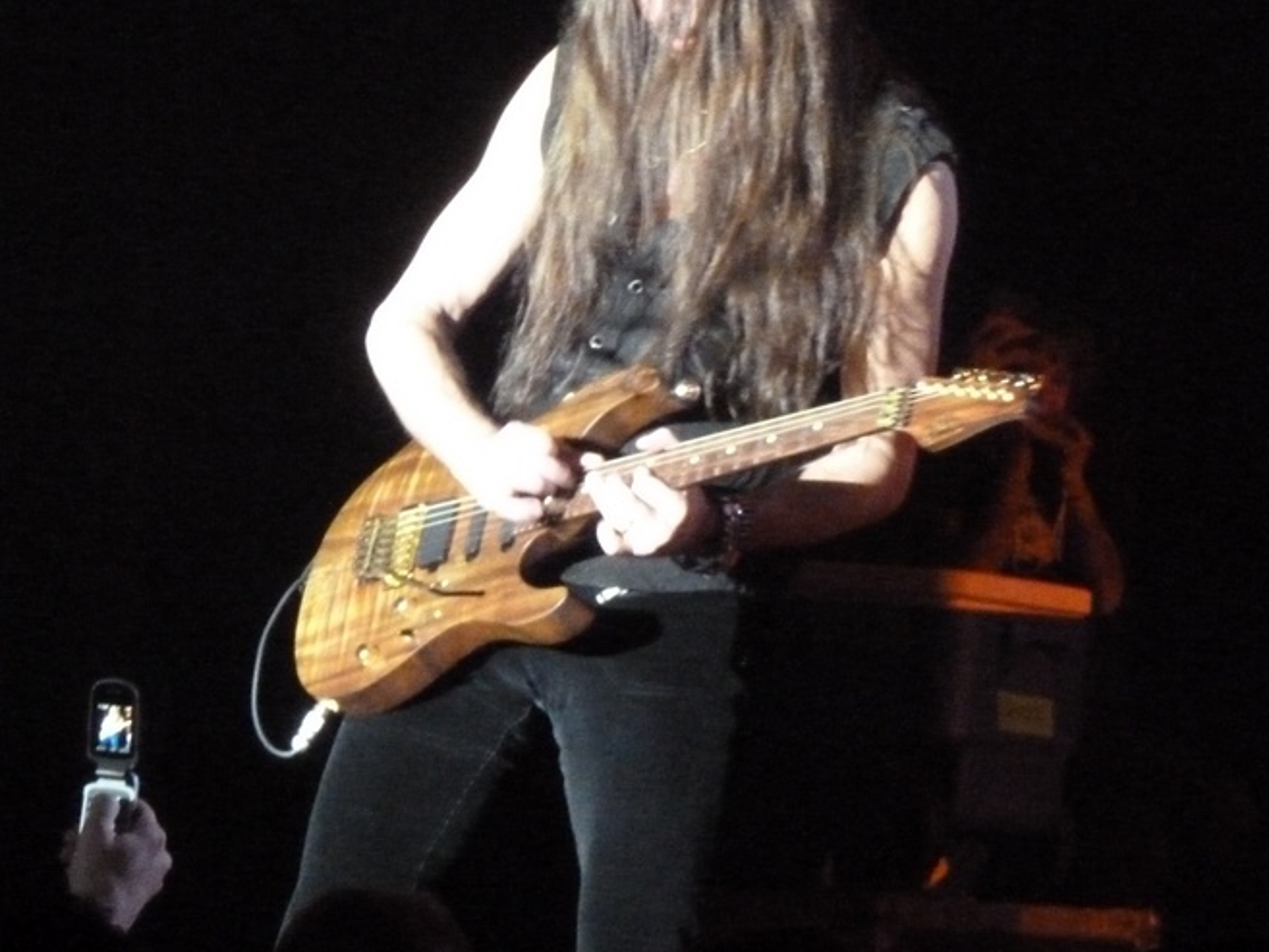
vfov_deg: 2.3
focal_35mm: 641
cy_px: 468
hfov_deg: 3.1
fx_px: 23503
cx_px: 661
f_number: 5.9
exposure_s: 1/15
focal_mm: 68.8
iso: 1250
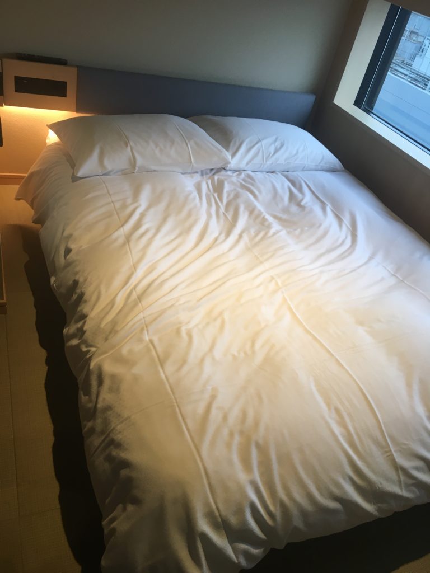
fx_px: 480
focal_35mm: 29
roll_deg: -14.9
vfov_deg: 61.7
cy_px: 286
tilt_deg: -35.3
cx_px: 215
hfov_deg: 48.2
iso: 32
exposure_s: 1/30
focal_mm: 4.15
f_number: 2.2
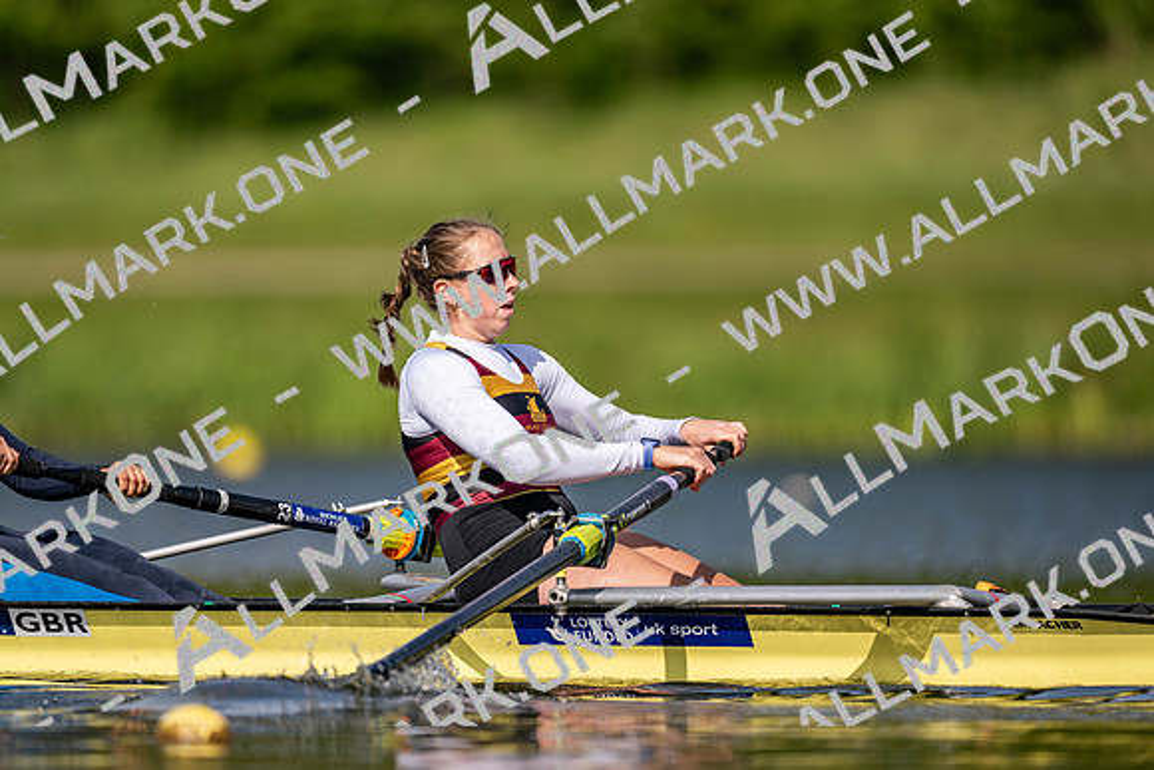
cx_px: 577
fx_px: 19237
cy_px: 385
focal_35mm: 600
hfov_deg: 3.4
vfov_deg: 2.3
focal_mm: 600
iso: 180
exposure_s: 1/2500
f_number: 4
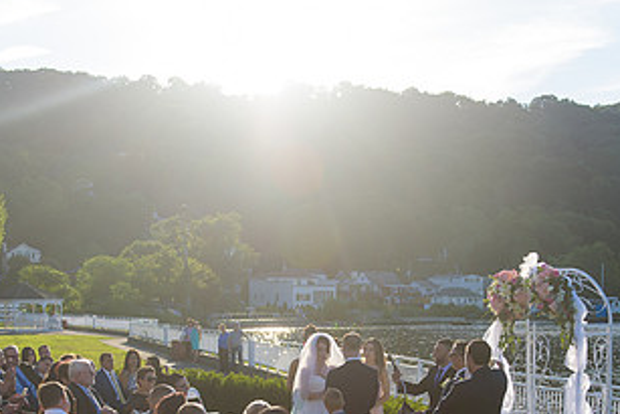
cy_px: 385
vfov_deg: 19.6
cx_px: 339
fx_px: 1172
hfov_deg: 29.6
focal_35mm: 68
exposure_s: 1/1600
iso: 200
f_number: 3.2
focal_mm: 36
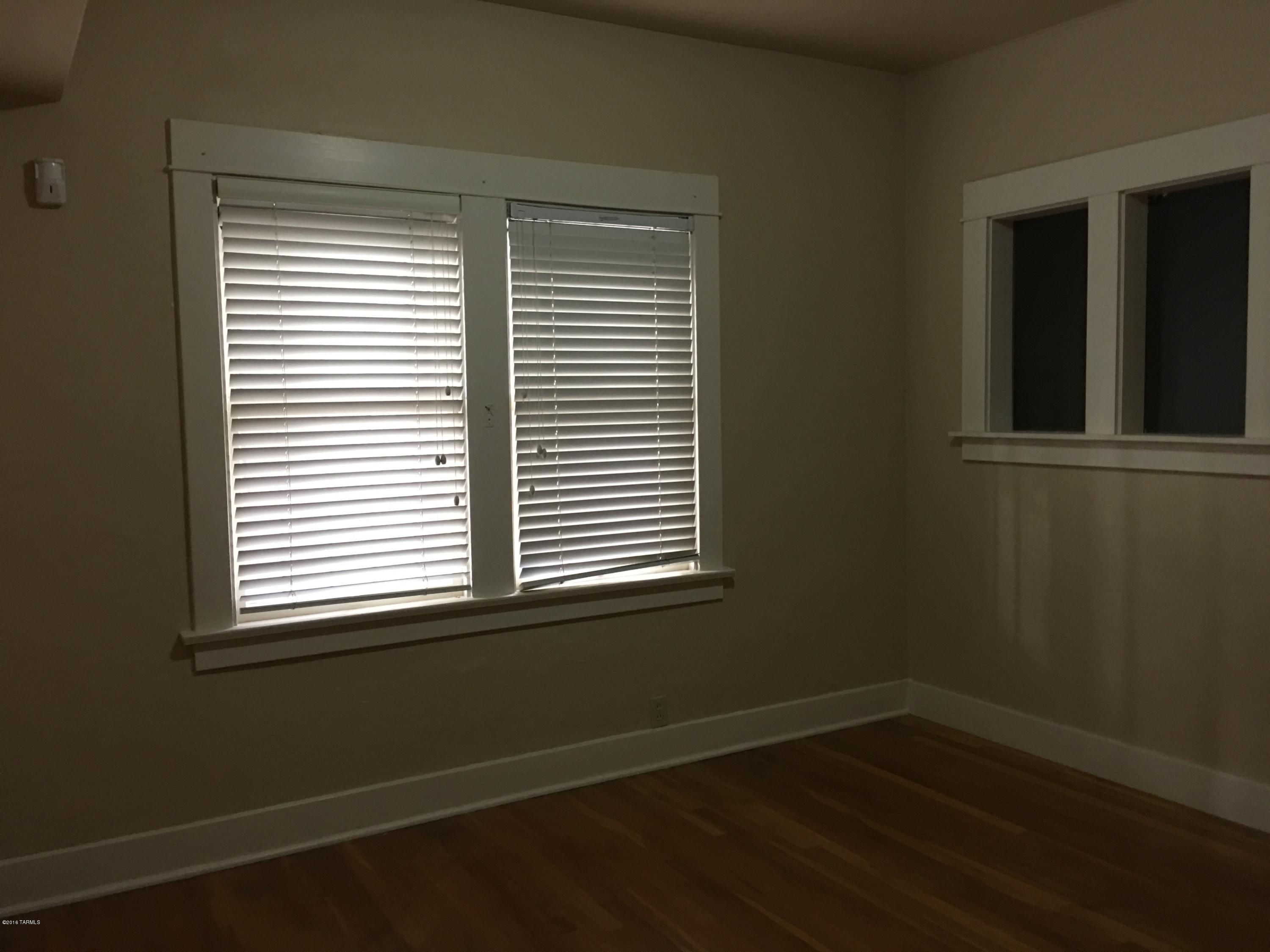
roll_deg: -0.9
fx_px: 1064
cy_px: 476
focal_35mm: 29
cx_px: 635
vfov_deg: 48.2
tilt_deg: -1.7
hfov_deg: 61.7
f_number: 2.2
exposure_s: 1/10
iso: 80
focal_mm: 4.15
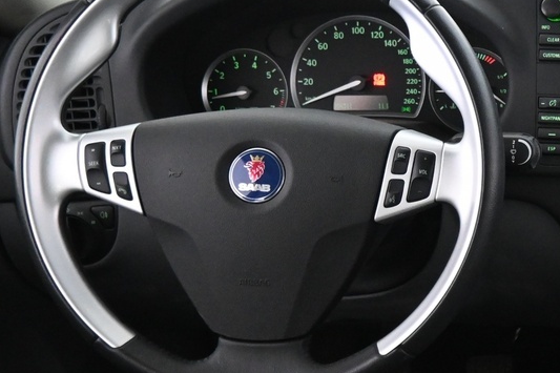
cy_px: 239
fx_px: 1135
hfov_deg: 24.3
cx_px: 725
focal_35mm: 73
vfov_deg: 18.6
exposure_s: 1/25
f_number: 3.5
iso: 2800
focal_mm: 16
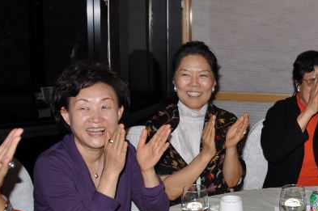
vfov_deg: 24.6
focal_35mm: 55
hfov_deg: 33.8
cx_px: 302
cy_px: 105
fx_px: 485
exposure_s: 1/60
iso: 200
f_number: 3.5
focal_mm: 18
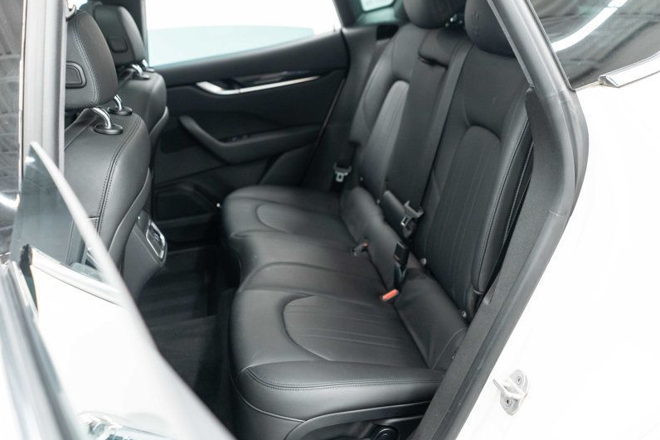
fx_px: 660
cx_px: 346
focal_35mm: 36
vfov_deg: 36.8
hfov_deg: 53.1
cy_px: 185
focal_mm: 28
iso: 1600
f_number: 3.2
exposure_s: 1/50
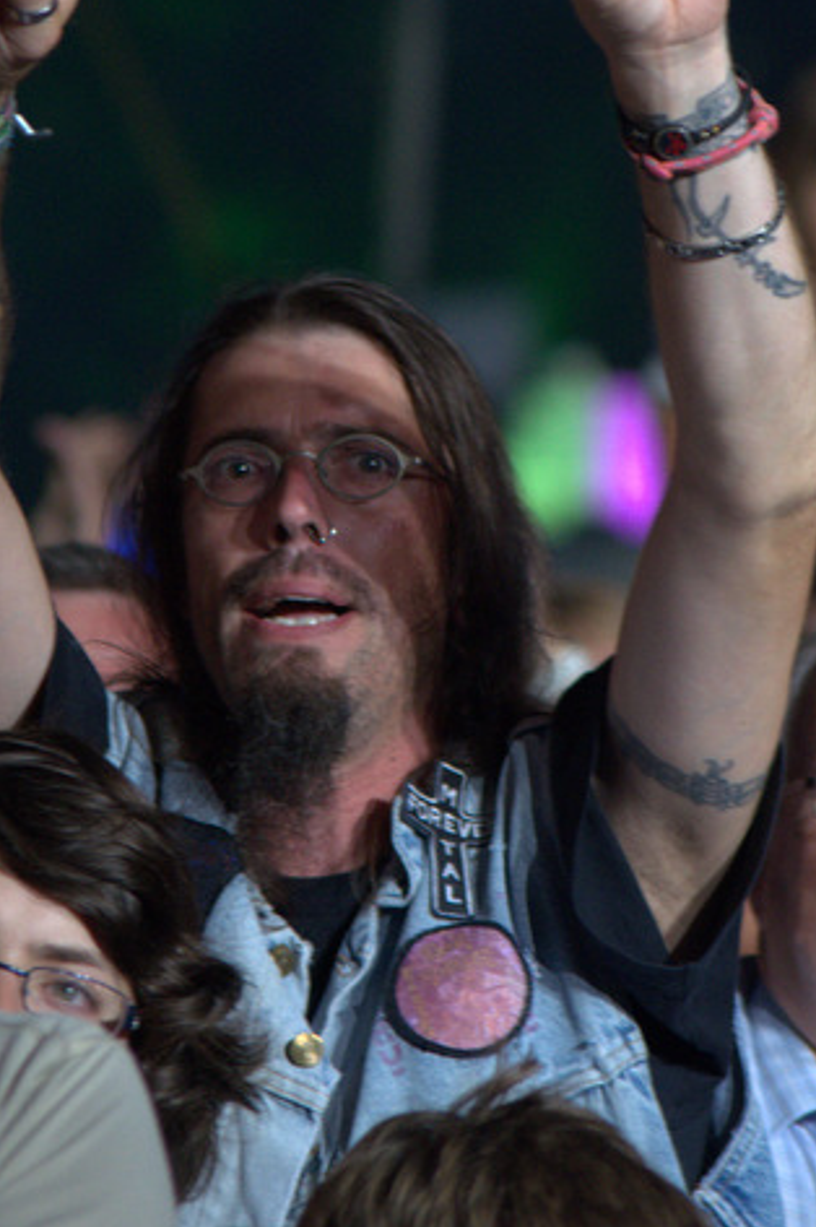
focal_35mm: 309
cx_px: 327
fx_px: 10513
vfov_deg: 6.7
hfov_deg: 4.4
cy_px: 320
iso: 3200
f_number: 4.2
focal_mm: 135
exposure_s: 1/80
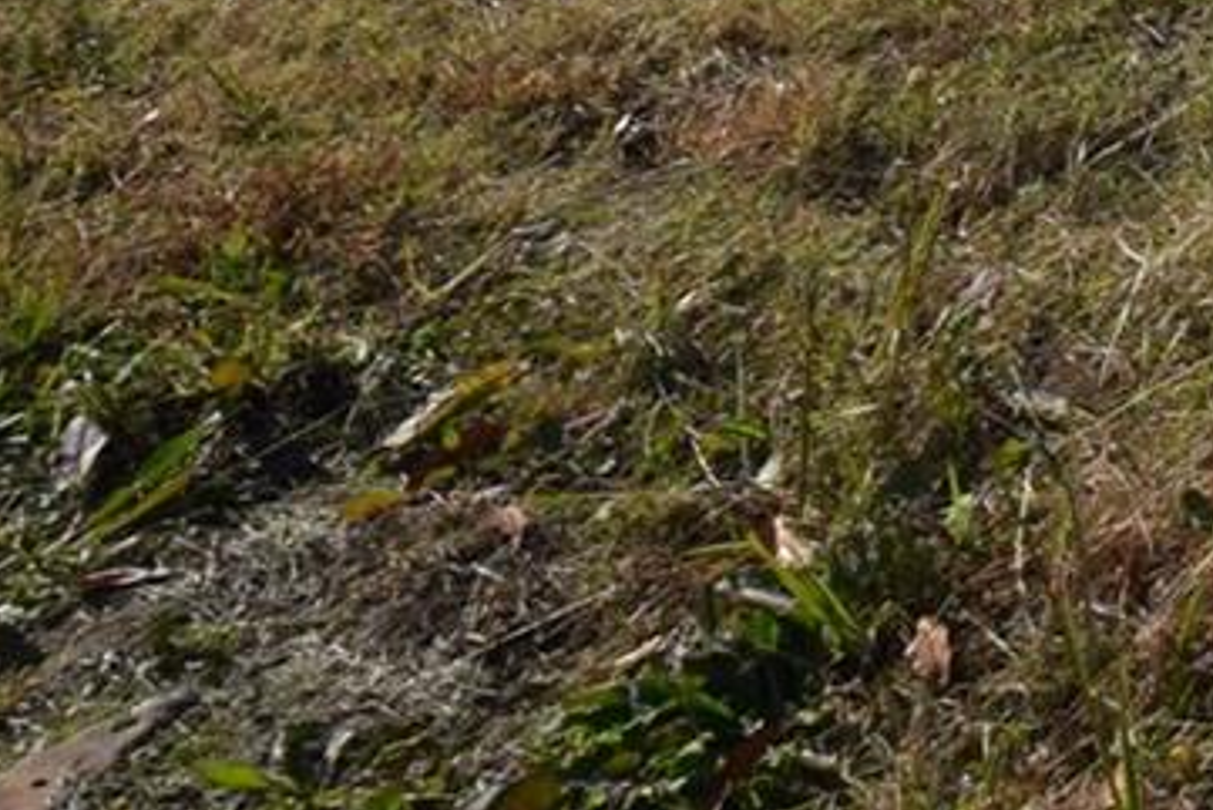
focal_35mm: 85
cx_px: 2927
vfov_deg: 12.0
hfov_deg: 14.7
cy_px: -1302
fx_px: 2865
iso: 100
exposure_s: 1/200
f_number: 8
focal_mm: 10
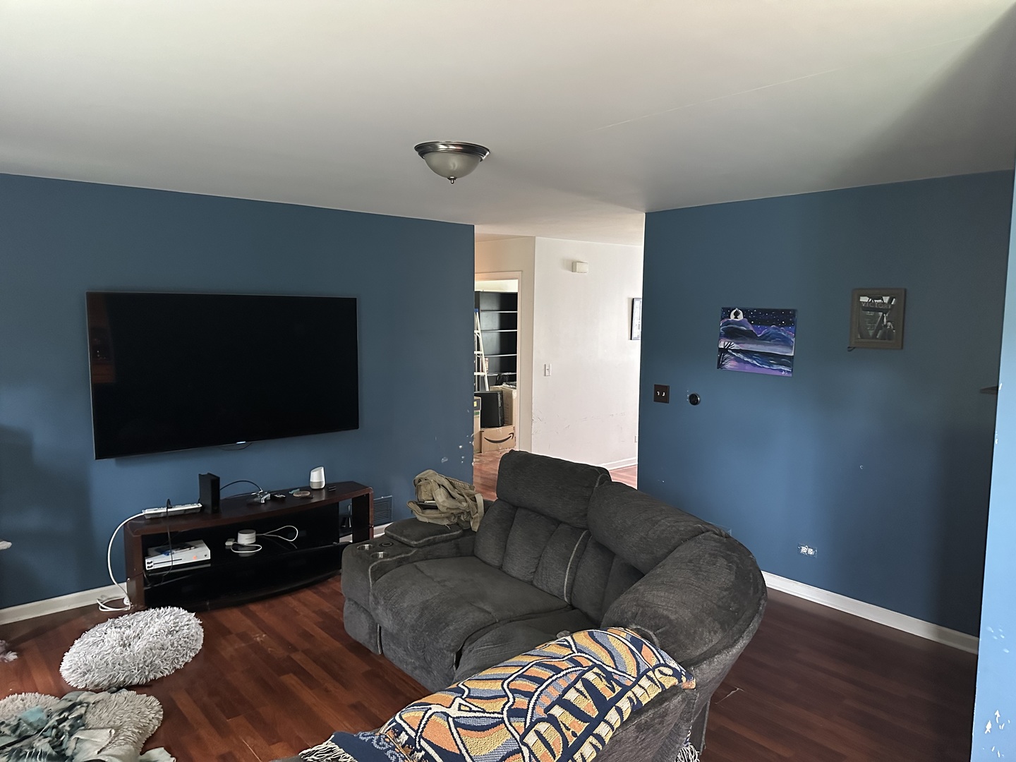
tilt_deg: -7.2
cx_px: 508
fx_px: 704
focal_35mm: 24
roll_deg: +0.7
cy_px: 381
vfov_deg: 56.8
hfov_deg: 71.6
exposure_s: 1/40
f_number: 1.78
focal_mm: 6.86
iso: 800
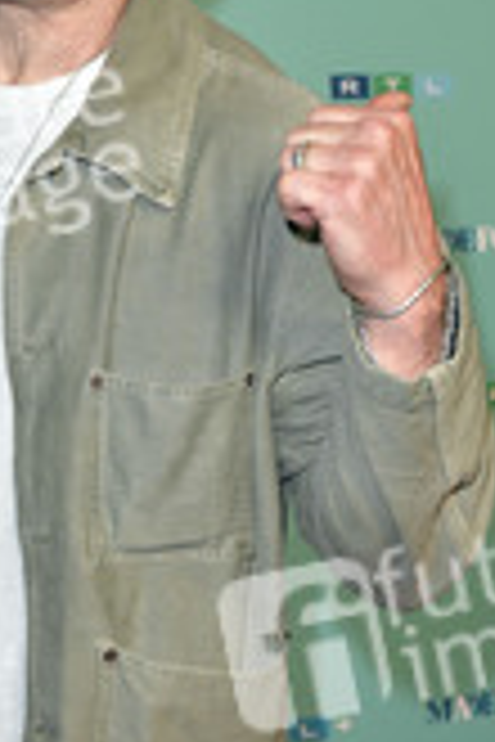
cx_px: 40
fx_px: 1753
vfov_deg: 23.9
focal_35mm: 85
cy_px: 400
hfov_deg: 15.9
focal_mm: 35
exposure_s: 1/250
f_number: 6.3
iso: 1600
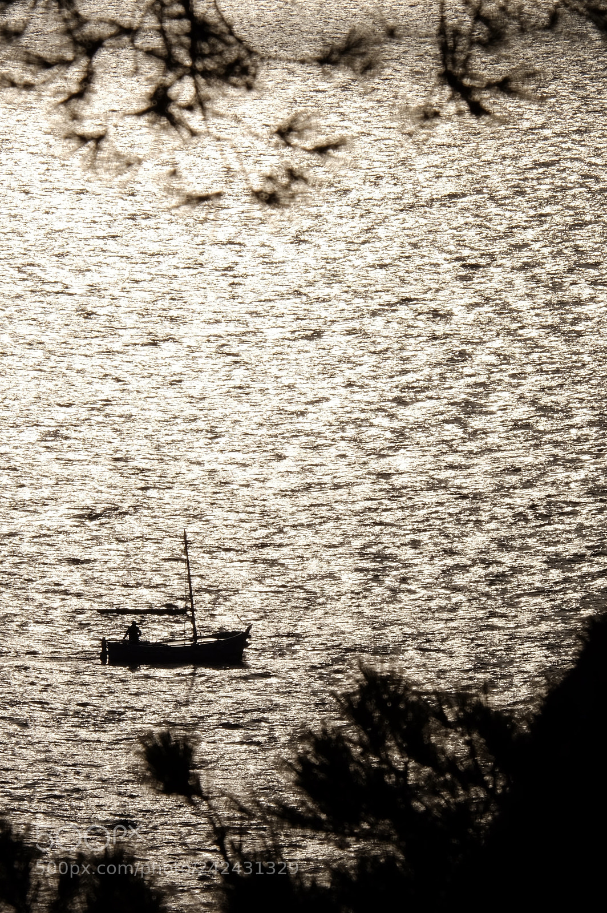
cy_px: 456
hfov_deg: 4.6
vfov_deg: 6.9
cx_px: 304
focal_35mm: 300
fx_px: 7600
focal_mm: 200
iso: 200
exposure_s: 1/1000
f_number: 22
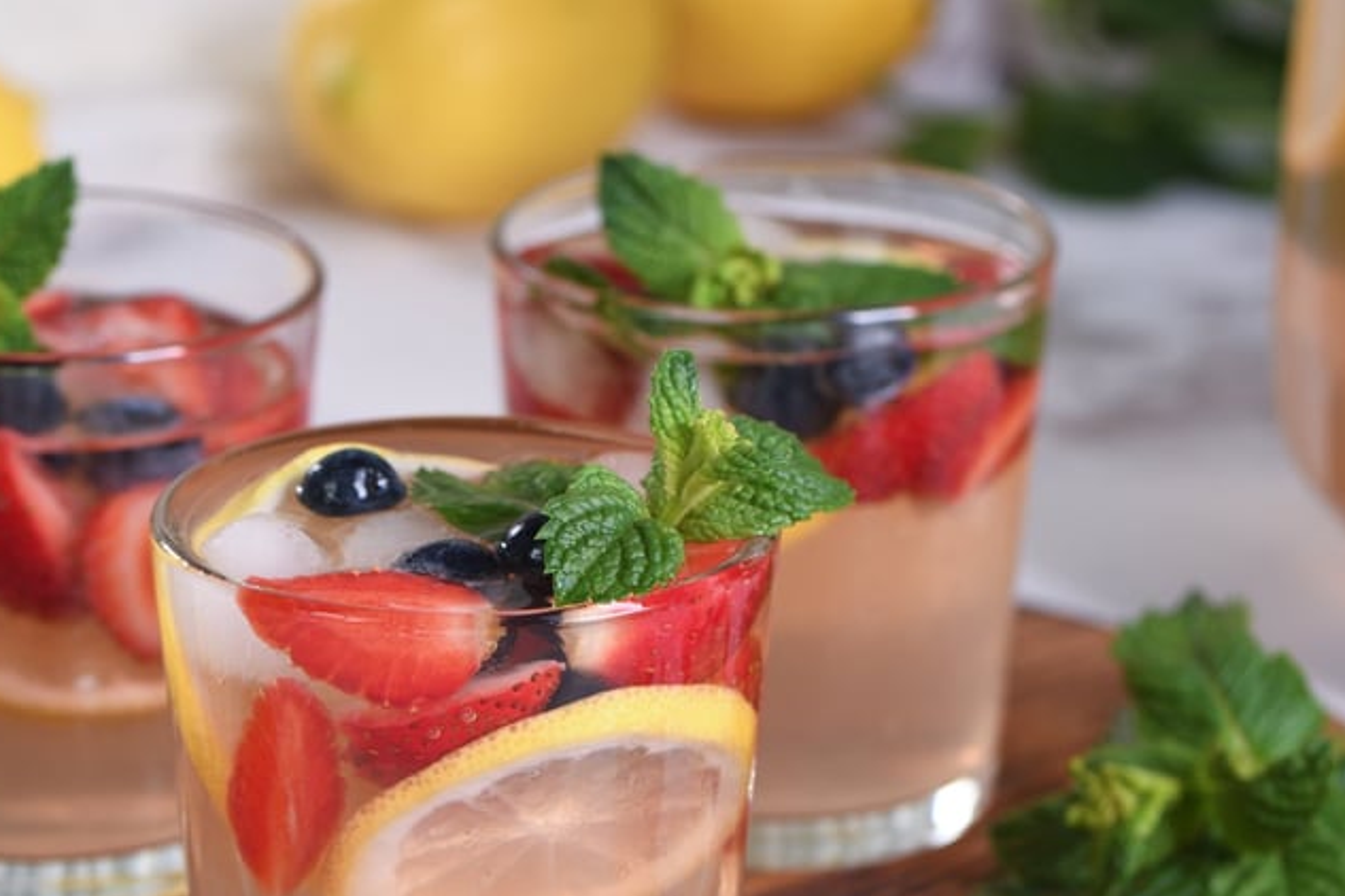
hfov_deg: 10.3
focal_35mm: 199
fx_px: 7434
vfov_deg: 6.9
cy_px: 742
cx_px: 463
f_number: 9
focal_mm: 105
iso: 100
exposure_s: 1/60
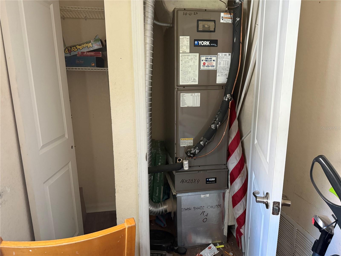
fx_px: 236
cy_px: 128
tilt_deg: -11.1
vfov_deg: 56.8
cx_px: 170
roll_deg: +0.3
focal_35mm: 24
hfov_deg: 71.6
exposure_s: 1/60
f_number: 1.78
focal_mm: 6.76
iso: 500
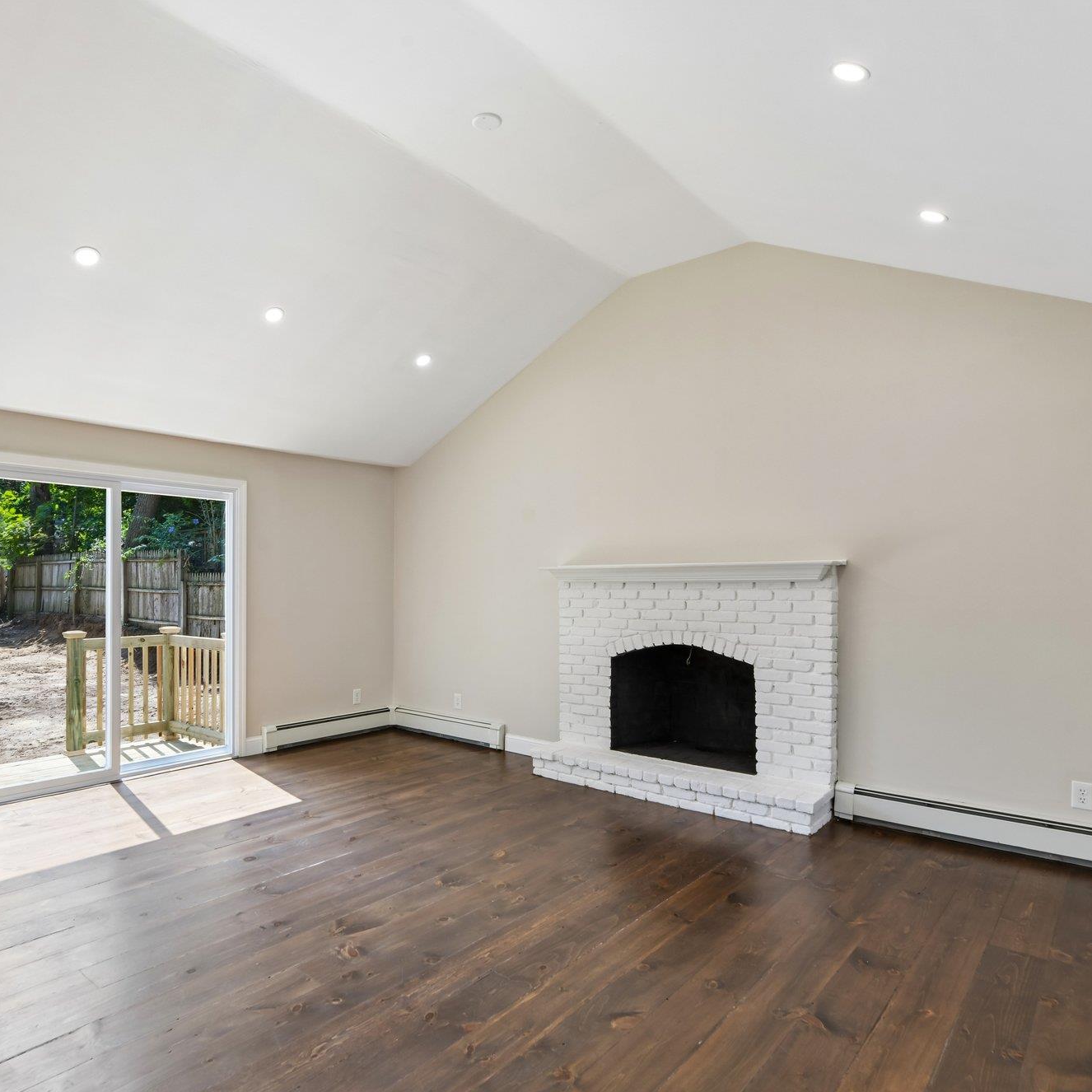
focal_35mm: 21
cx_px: 471
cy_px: 561
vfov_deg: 72.1
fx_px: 749
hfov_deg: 71.8
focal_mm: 16
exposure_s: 1/50
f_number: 9
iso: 250
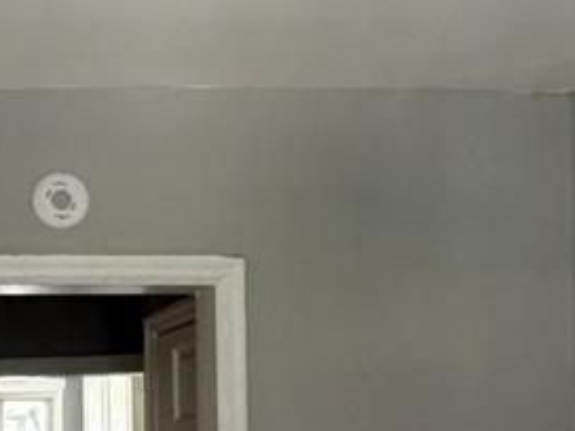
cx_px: -247
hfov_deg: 22.4
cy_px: 532
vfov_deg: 18.7
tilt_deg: +0.6
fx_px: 1229
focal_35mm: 74
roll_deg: +0.6
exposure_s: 1/60
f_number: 2.2
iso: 400
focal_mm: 2.22
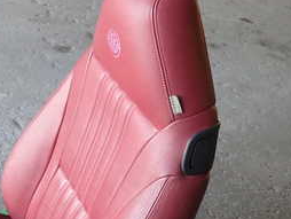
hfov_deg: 30.9
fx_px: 496
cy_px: 190
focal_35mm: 59
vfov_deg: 24.3
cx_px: 17
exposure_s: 1/60
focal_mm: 4.5
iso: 160
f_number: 2
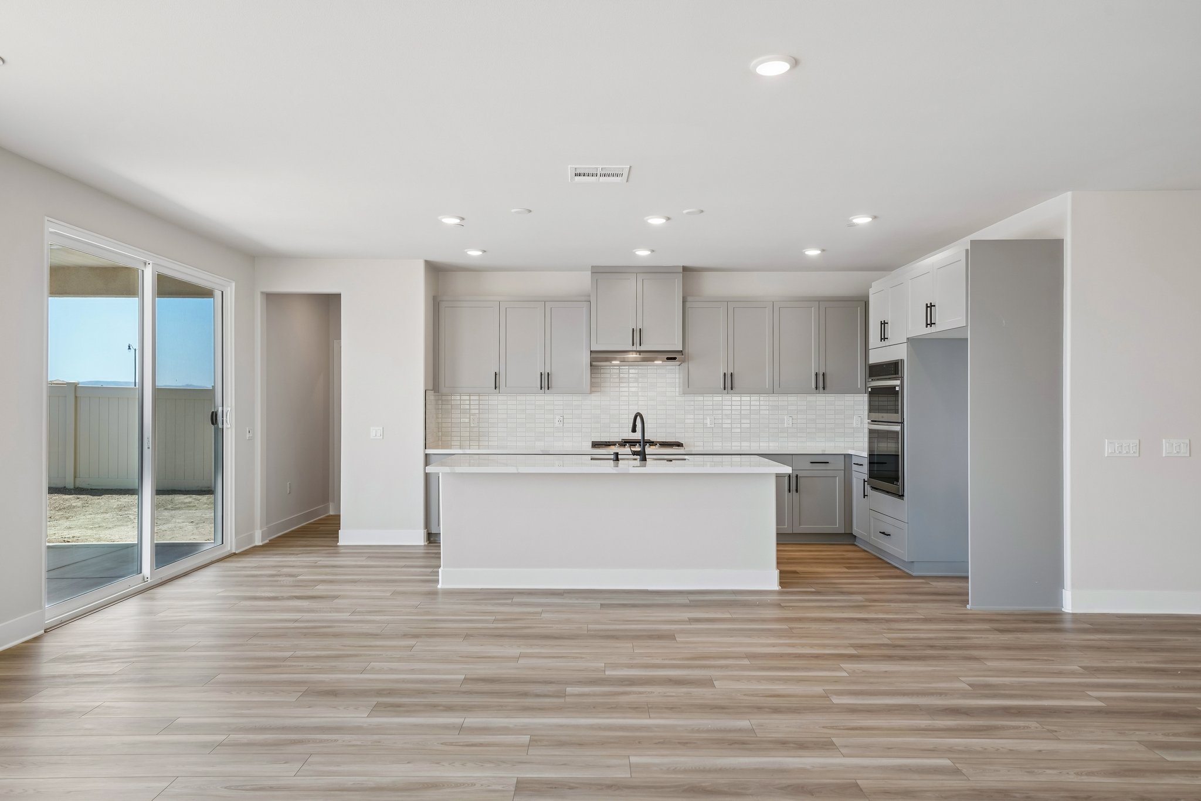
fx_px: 801
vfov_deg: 53.1
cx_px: 600
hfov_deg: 73.7
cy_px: 400
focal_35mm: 24
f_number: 8
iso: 250
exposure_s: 1/30
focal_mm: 24
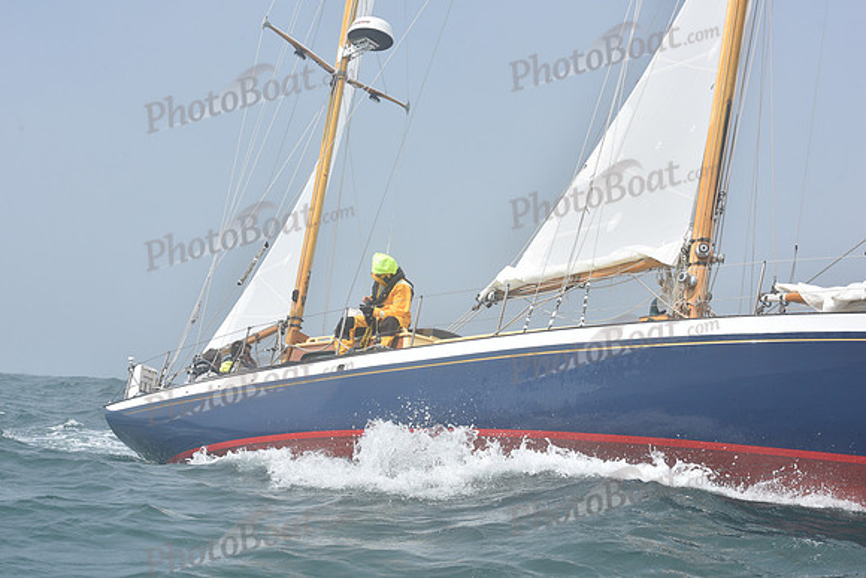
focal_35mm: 92
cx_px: 433
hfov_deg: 22.1
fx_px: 2214
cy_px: 289
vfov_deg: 14.9
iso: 320
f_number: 11
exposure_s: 1/800
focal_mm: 92
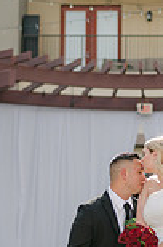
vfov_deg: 14.1
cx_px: 145
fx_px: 996
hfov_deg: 9.3
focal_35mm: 146
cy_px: 125
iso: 100
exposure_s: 1/2500
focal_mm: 50
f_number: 2
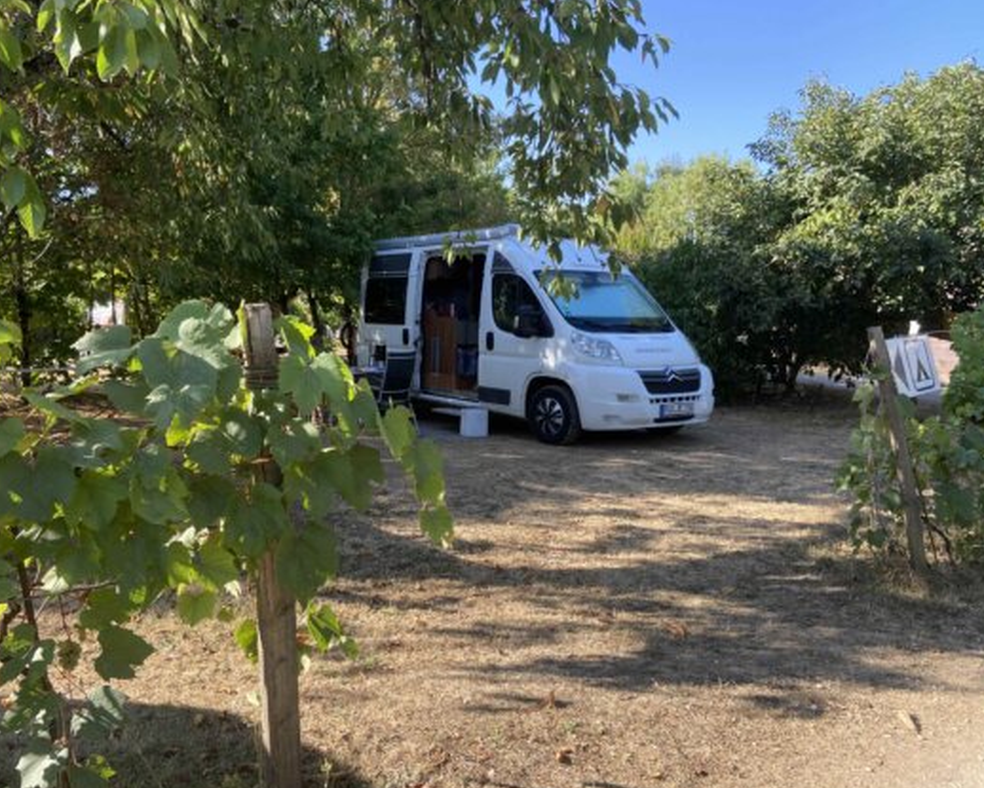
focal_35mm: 28
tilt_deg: -3.8
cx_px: 460
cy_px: 400
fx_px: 816
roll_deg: -0.4
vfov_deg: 51.6
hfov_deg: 62.1
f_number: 1.8
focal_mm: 4.25
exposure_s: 1/451
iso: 32
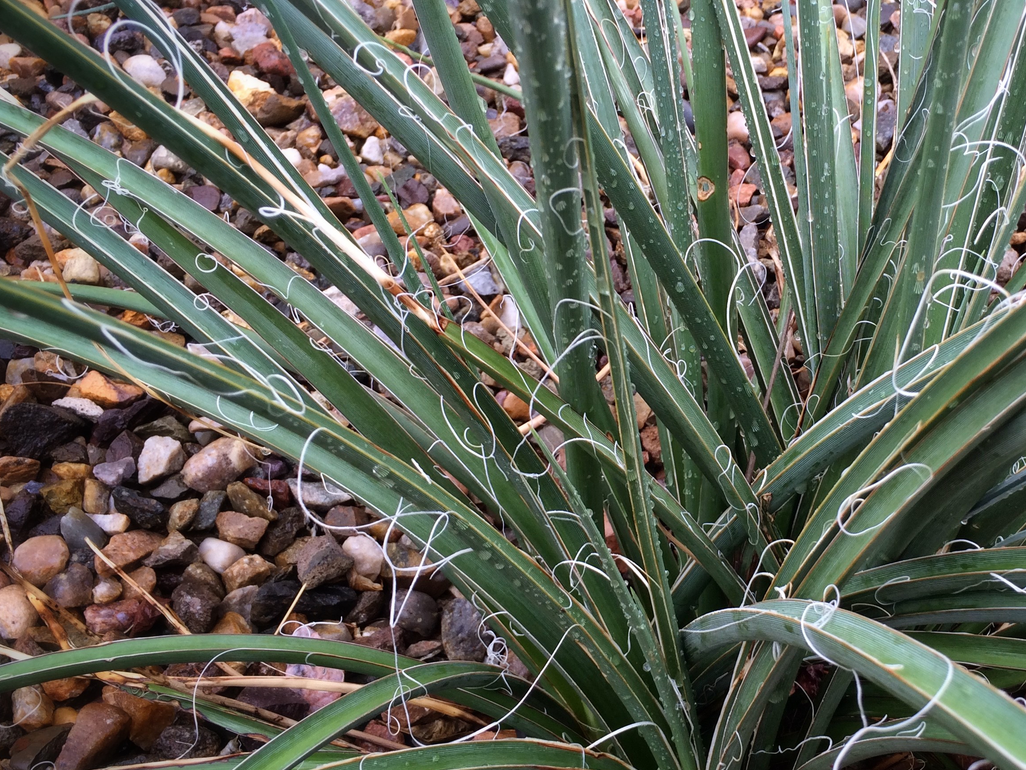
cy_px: 344
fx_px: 1215
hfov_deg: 44.9
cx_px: 709
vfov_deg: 35.1
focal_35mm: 41
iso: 32
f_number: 2.2
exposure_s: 1/120
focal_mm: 4.15
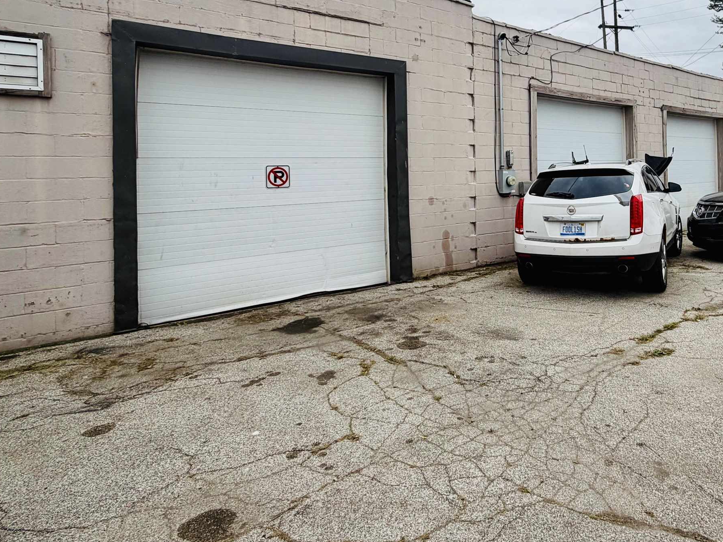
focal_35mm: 24
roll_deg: +1.3
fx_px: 501
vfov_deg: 55.2
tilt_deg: +0.4
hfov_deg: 68.7
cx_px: 505
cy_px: 165
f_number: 2.2
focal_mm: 2.22
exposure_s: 1/864
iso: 20
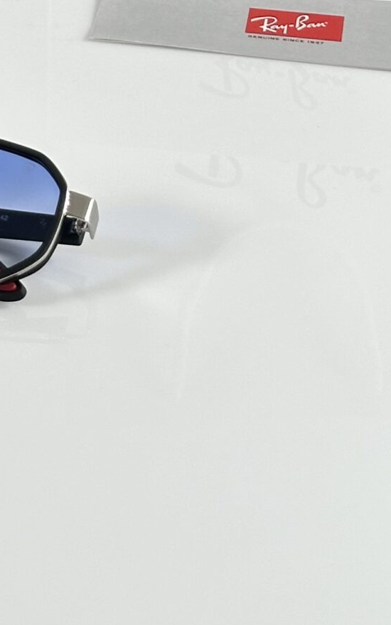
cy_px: -246
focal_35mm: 148
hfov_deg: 8.7
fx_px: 2523
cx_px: -179
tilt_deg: -20.3
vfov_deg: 13.5
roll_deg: +1.2
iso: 80
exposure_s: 1/100
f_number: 1.78
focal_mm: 6.86
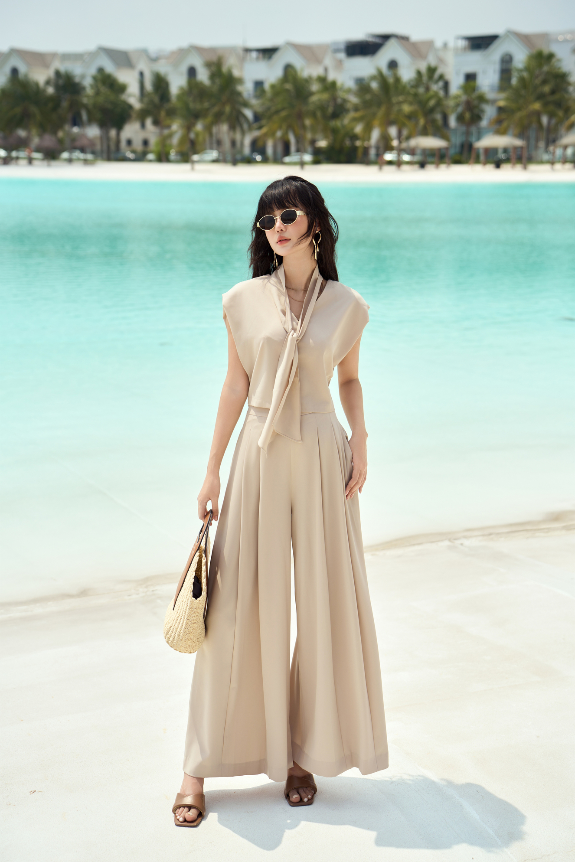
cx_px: 288
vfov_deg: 36.9
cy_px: 431
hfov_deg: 25.1
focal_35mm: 54
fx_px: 1293
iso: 100
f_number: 3.2
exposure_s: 1/2000
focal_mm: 54
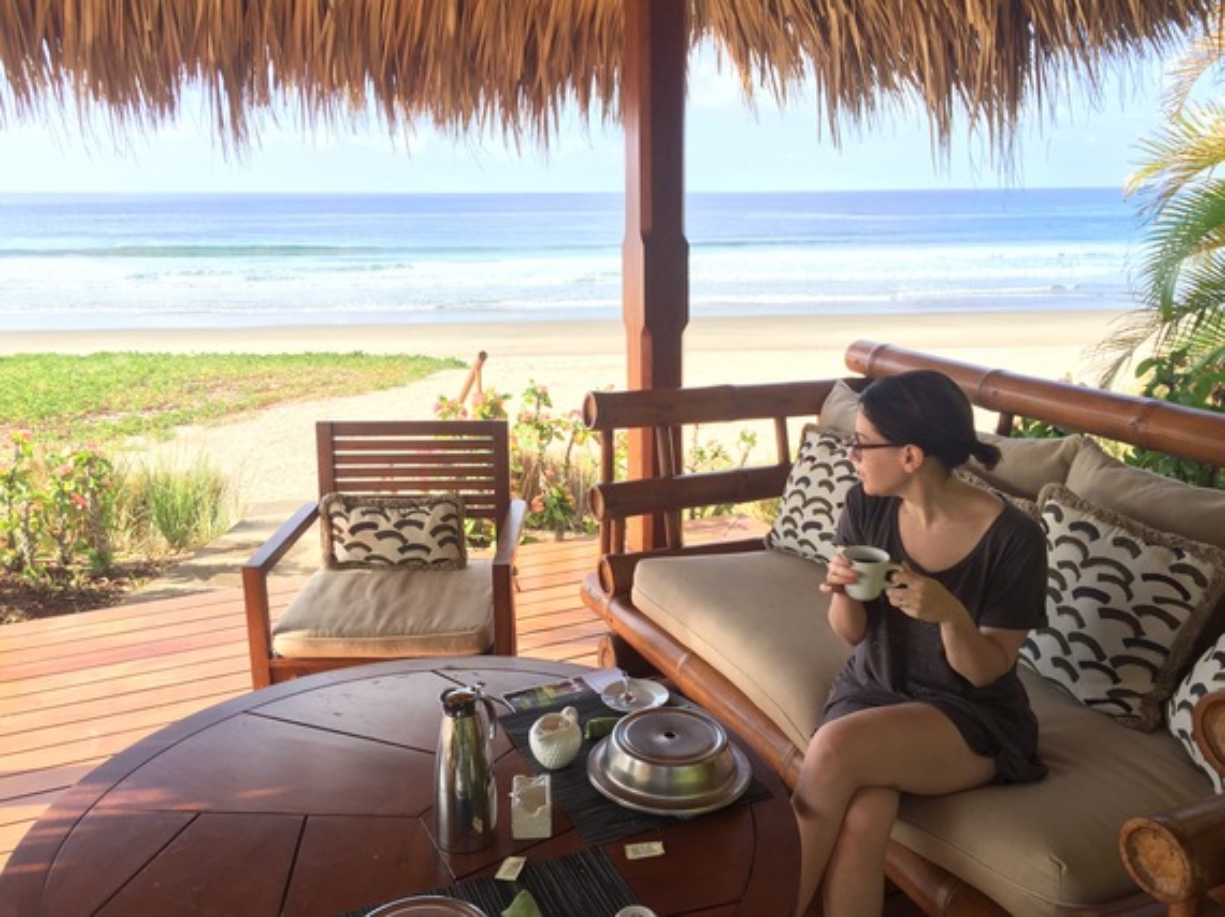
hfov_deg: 61.7
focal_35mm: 29
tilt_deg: -14.6
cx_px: 612
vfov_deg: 48.2
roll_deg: +0.3
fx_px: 1026
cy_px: 458
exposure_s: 1/347
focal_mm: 4.15
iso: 32
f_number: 2.2
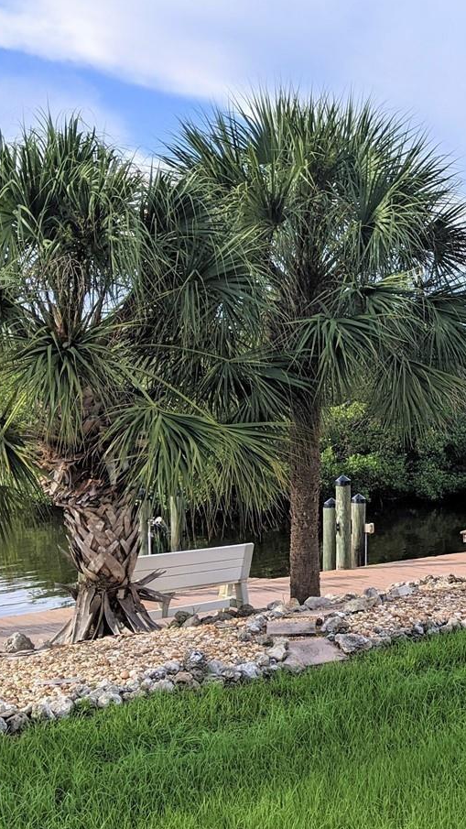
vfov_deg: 39.9
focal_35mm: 52
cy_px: 429
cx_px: 515
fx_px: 1142
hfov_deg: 21.8
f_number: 1.8
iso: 57
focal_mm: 4.44
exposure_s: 1/1805
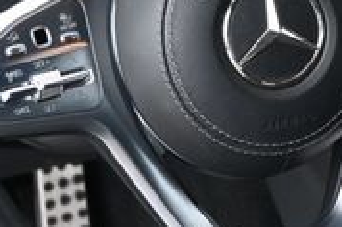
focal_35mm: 162
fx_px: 1536
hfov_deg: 12.7
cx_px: 229
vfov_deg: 8.4
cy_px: 2
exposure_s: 1/125
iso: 1250
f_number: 4.8
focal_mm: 30
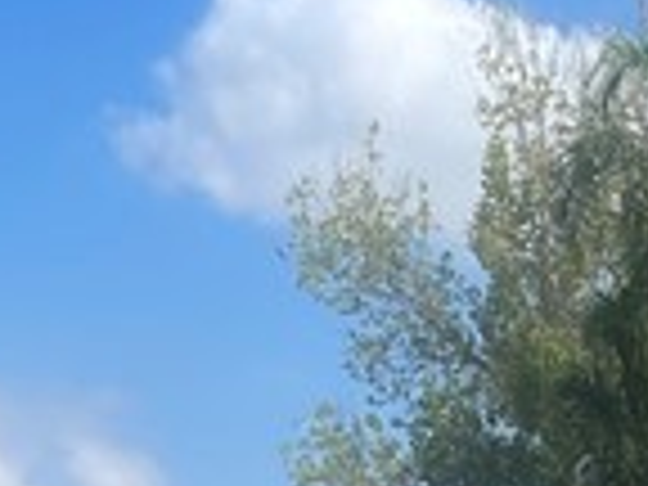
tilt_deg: -9.9
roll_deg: -0.3
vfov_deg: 7.2
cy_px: 1566
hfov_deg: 11.1
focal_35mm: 178
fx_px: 3332
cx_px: 410
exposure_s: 1/3663
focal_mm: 5.1
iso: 32
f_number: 1.6
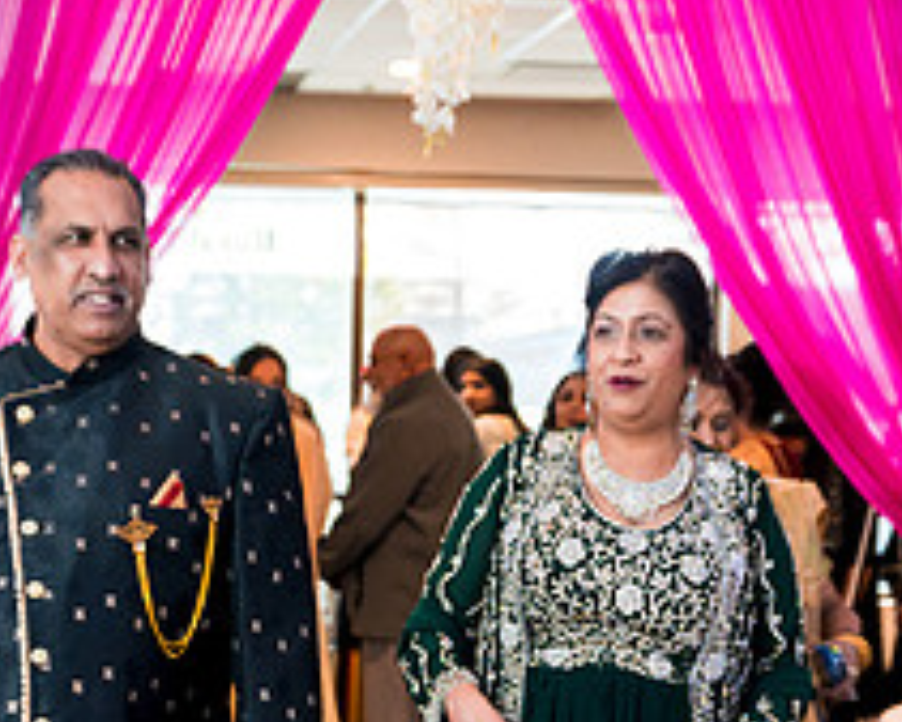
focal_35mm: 98
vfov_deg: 15.5
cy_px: 673
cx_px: 308
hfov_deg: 19.5
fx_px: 2617
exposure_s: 1/125
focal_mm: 38
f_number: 2.8
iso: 1600
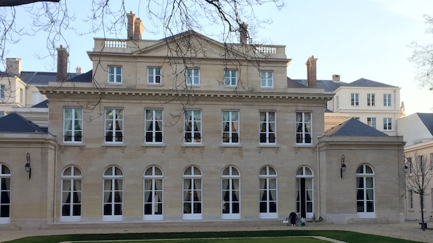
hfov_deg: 40.2
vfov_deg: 23.4
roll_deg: -0.7
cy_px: 156
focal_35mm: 51
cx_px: 284
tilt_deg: +3.8
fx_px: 585
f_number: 2.2
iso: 32
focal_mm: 4.15
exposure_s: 1/329
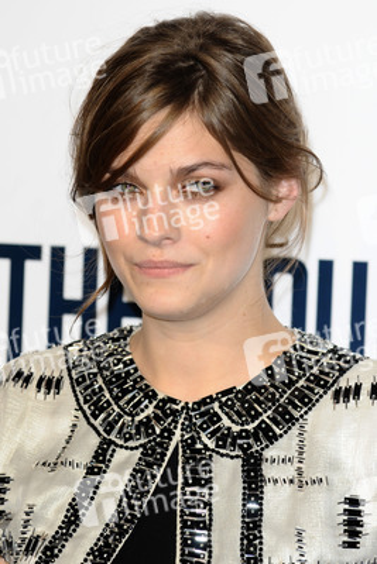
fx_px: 4355
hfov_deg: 5.0
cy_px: 282
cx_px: 188
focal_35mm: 278
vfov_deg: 7.4
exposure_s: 1/250
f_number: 5
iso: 320
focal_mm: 185
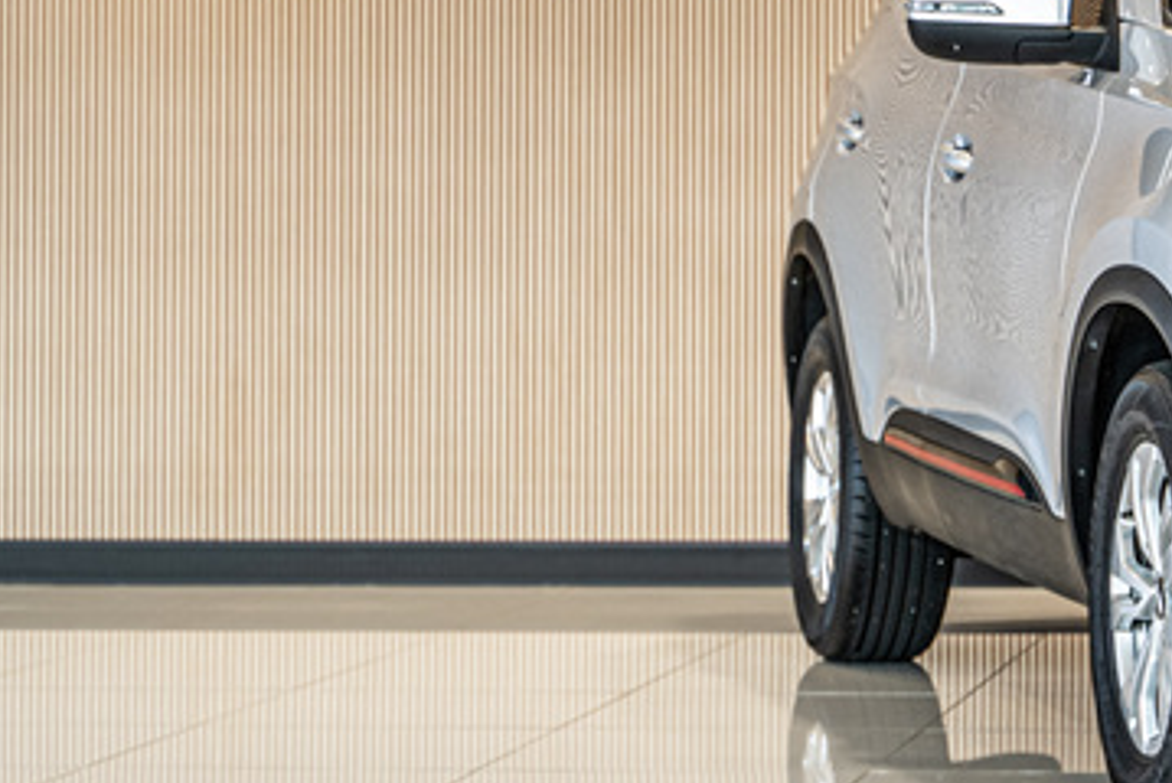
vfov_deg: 9.3
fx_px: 4822
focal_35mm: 148
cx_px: 1565
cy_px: 98
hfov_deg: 13.3
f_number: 4
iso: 500
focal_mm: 52
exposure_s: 1/125
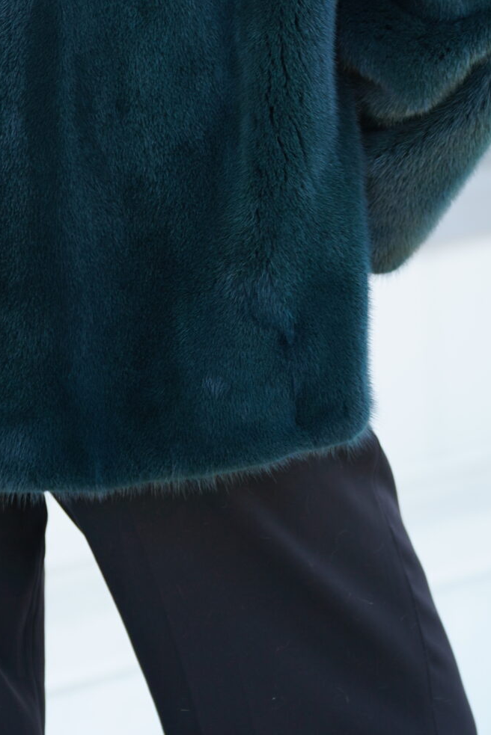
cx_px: -71
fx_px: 6439
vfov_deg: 6.5
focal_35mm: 315
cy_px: -96
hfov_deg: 4.4
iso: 160
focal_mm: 121
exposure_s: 1/250
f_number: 2.8
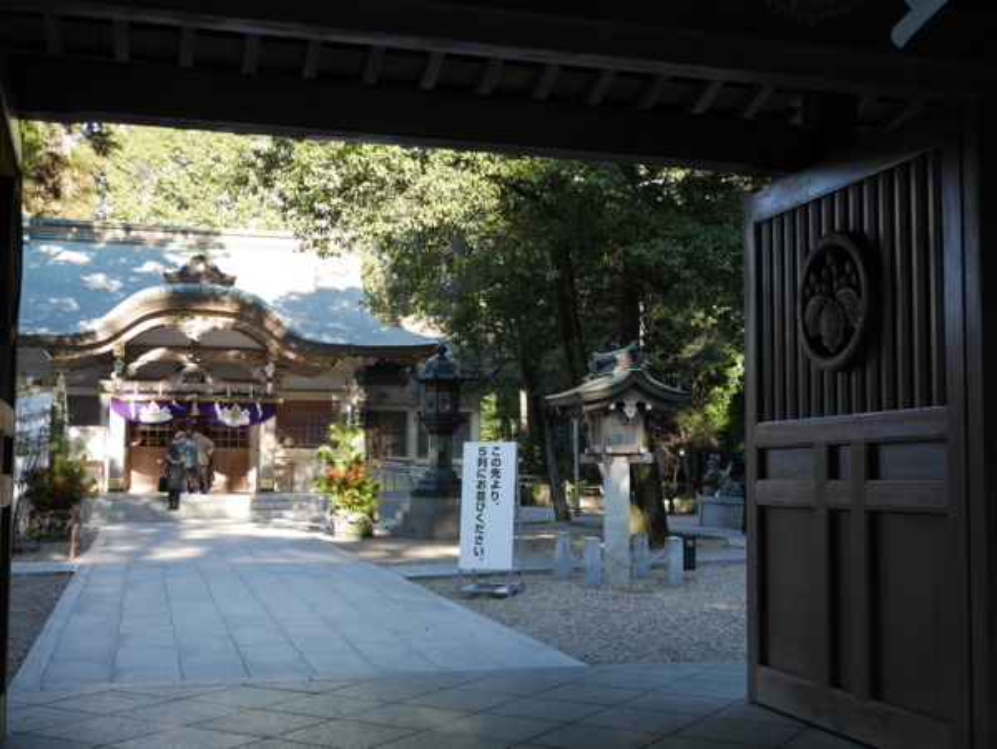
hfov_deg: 42.9
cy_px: 374
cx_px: 498
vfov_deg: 32.9
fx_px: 1268
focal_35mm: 44
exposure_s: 1/80
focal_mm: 22
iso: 200
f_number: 4.8
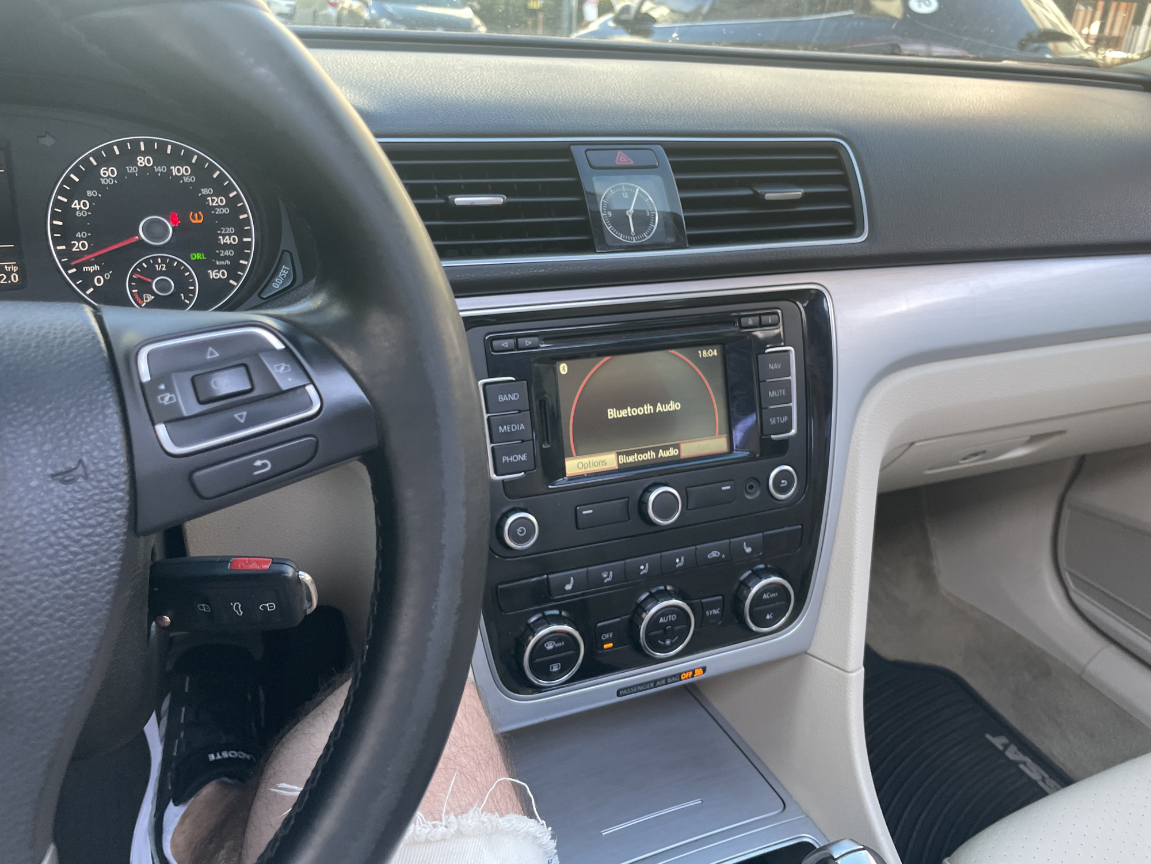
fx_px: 865
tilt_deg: -28.0
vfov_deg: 53.1
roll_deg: -4.3
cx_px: 576
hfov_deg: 67.3
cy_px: 432
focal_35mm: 26
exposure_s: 1/121
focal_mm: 4.2
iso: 100
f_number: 1.6
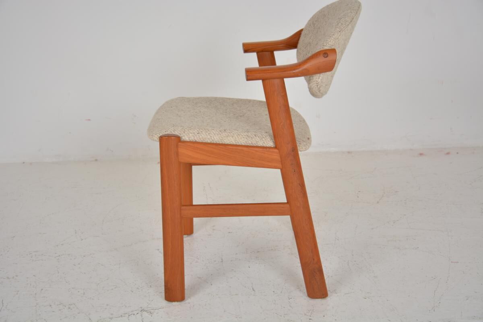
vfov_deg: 22.6
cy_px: 161
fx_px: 805
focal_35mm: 60
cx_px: 242
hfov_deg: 33.4
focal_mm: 40
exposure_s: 1/125
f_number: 4.5
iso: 125
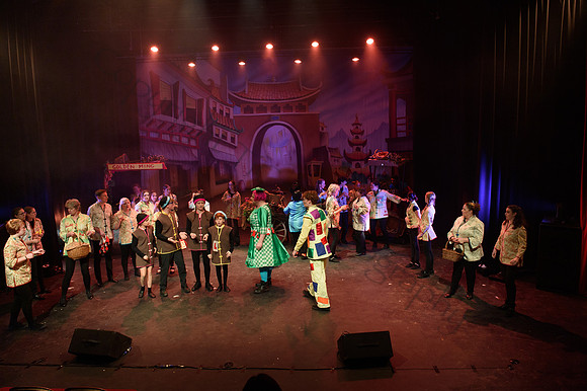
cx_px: 294
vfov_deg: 47.9
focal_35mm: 27
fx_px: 440
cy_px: 196
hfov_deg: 67.4
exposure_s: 1/80
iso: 1250
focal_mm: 27
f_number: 5.6
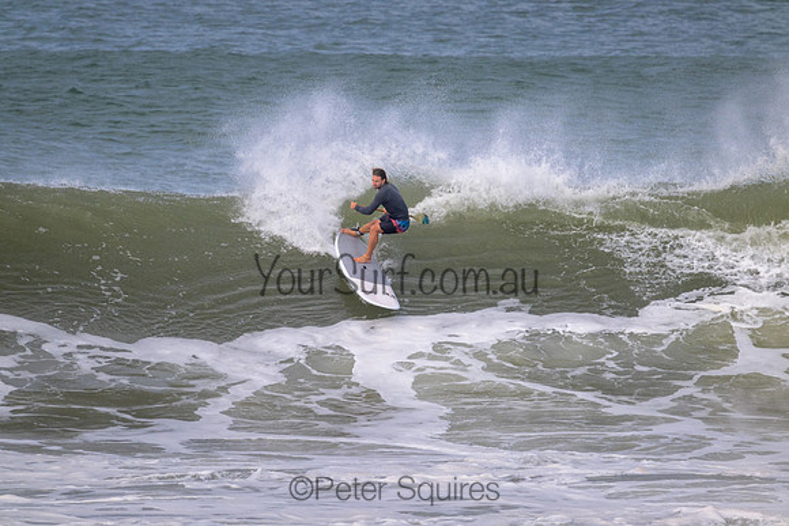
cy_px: 263
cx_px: 394
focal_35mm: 800
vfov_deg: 1.7
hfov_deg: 2.6
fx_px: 17537
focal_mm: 800
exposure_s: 1/2000
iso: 1100
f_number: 11
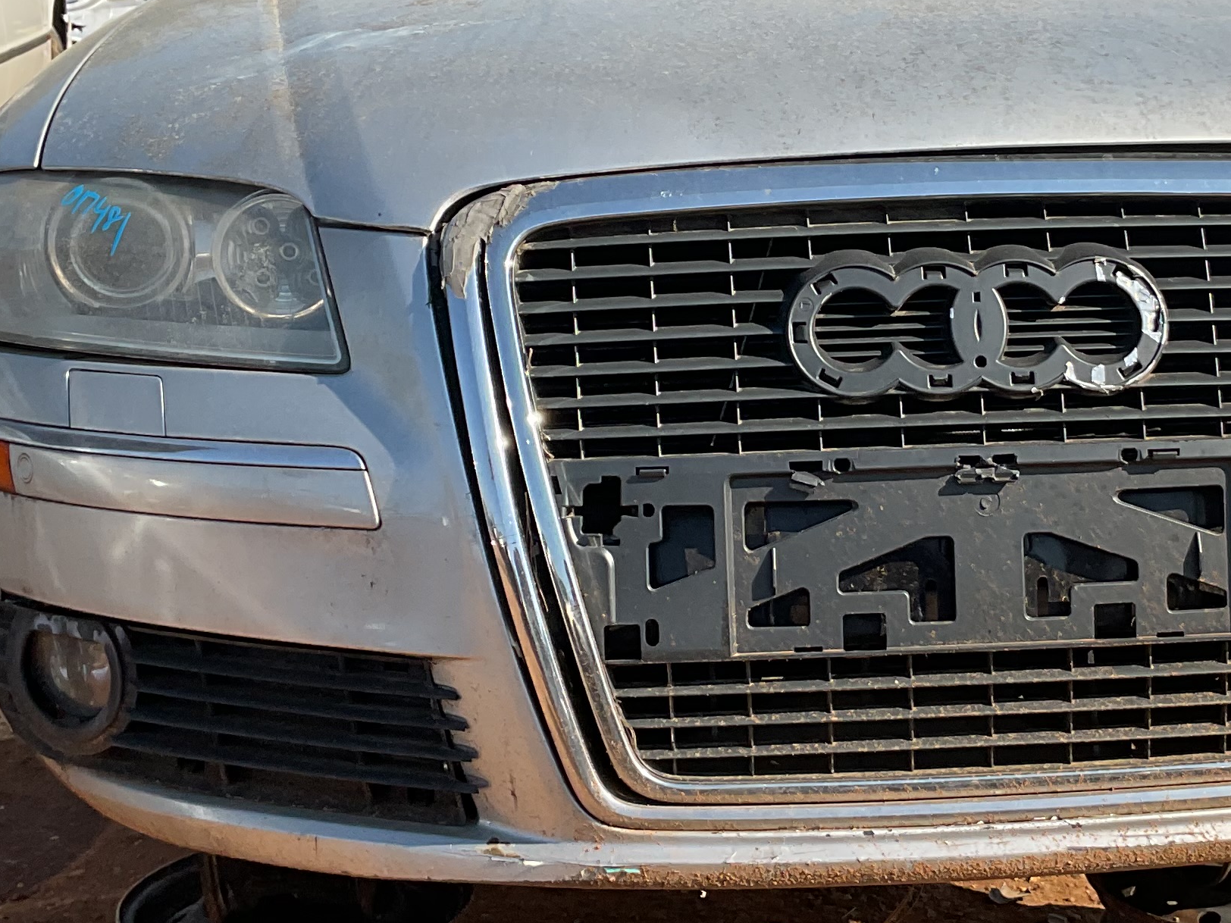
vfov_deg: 20.4
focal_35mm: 72
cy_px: 305
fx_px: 2560
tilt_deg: -12.4
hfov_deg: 26.8
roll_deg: +1.6
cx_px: 882
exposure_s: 1/1412
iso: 16
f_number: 1.8
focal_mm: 3
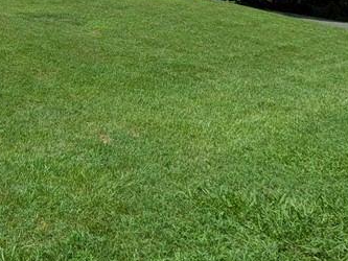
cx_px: -74
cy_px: -11
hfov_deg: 34.6
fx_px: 432
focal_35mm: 43
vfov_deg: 30.7
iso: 51
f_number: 2.2
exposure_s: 1/2049
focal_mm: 1.85
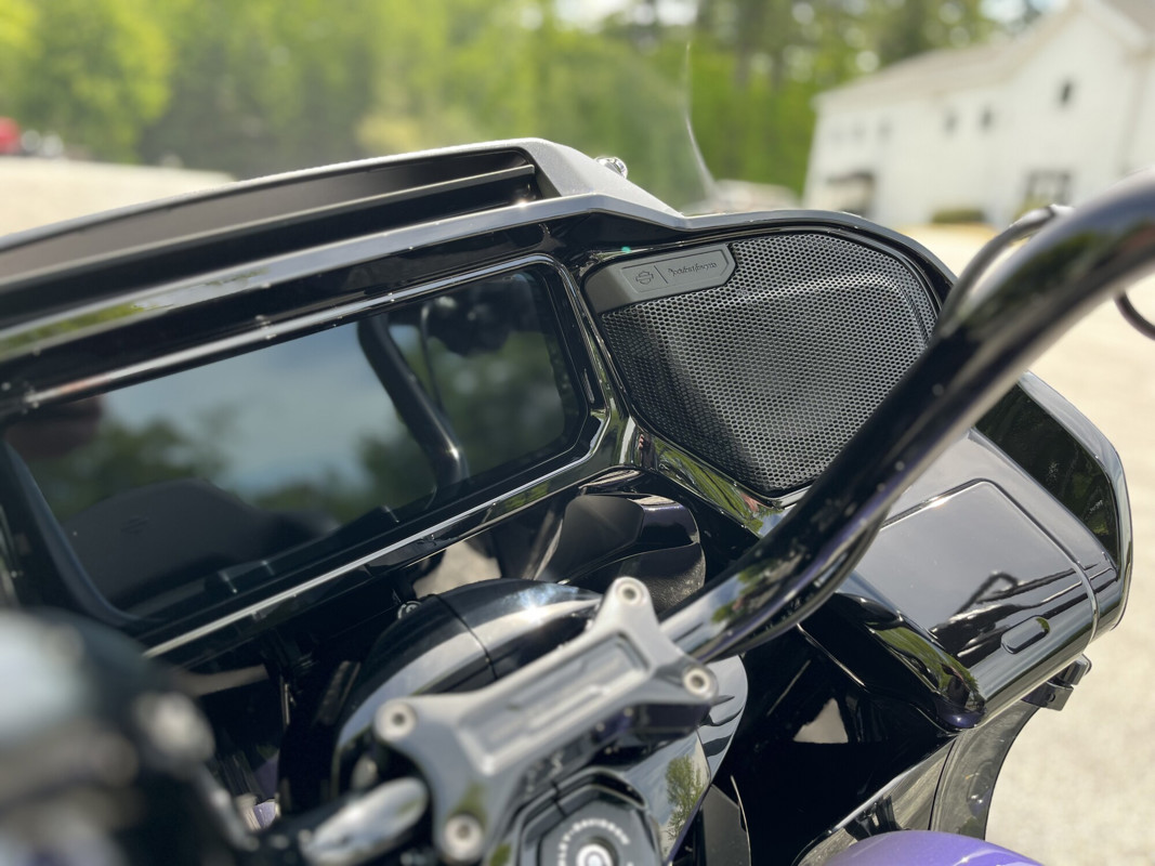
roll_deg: -5.8
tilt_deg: -16.4
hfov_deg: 67.3
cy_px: 433
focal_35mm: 26
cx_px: 578
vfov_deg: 53.1
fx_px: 867
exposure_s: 1/297
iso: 50
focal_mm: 5.1
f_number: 1.6
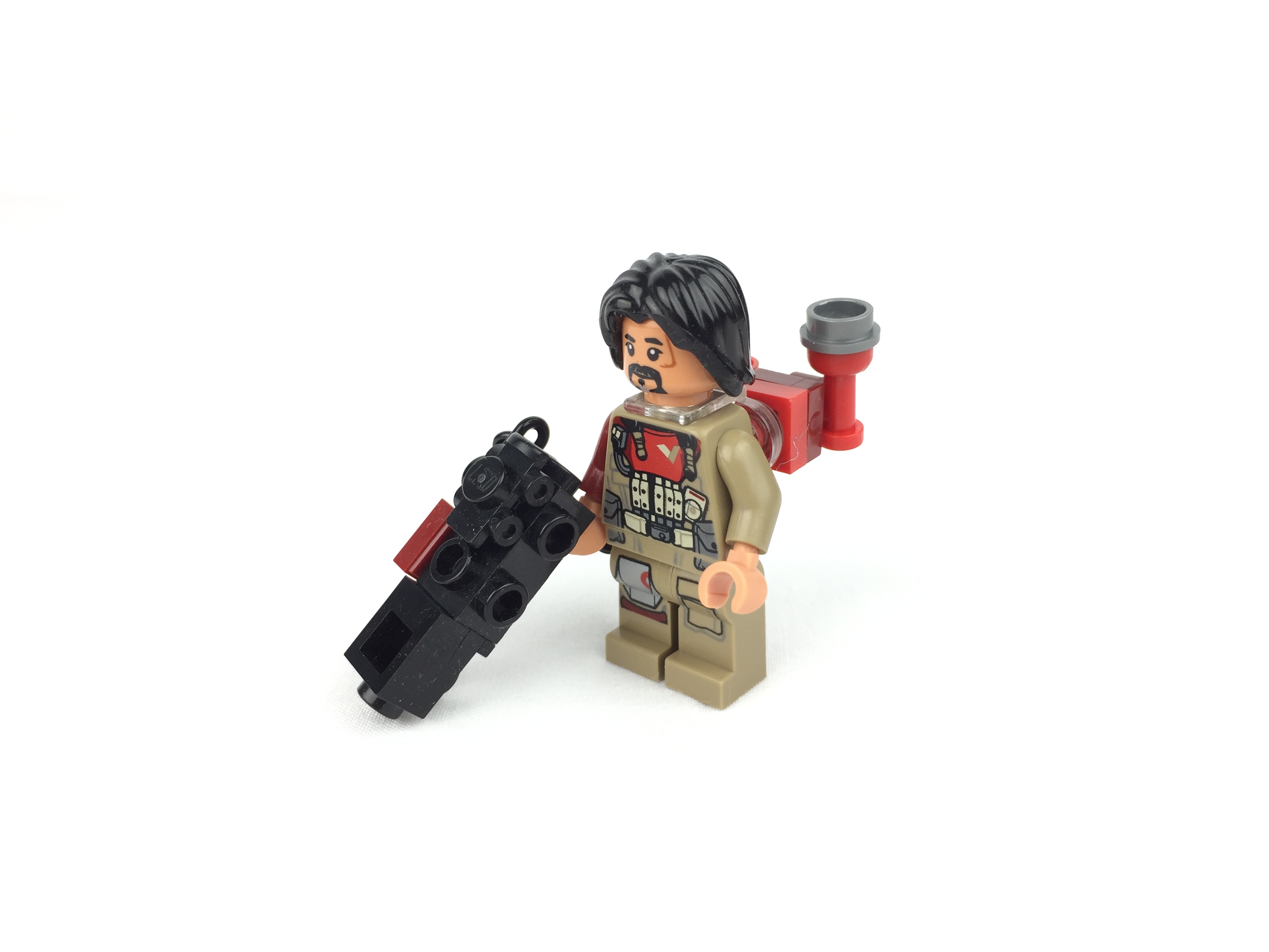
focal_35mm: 29
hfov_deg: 61.7
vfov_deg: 48.2
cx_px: 634
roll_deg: -0.1
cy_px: 476
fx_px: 1063
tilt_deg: -21.6
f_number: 2.2
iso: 32
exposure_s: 1/60
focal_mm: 4.15
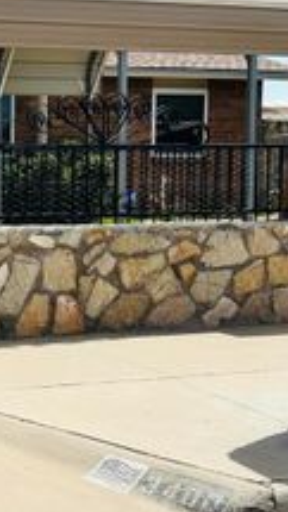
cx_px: -105
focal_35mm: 81
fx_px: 1099
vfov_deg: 26.2
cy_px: 261
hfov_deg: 14.2
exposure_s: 1/6211
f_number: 1.78
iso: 80
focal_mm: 6.86
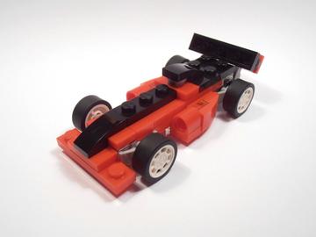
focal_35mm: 37
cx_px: 158
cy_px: 118
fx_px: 338
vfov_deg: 38.7
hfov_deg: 50.1
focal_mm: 6.61
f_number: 3.9
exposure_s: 1/40
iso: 80
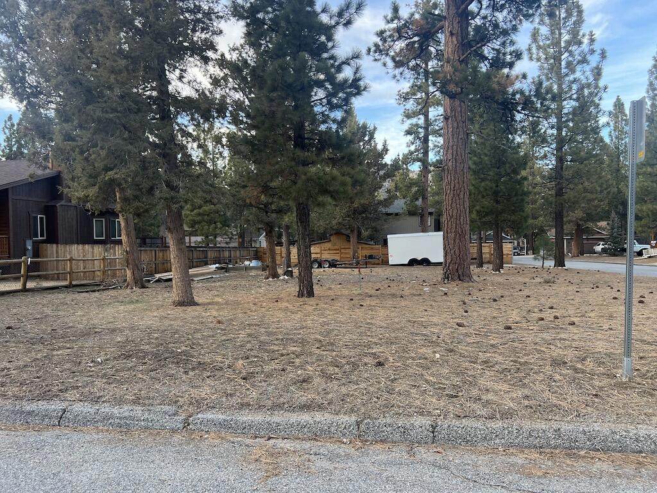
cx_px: 328
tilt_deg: -2.7
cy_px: 246
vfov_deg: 53.1
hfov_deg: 67.3
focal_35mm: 26
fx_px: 493
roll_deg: +0.5
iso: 80
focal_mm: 5.7
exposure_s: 1/121
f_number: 1.5
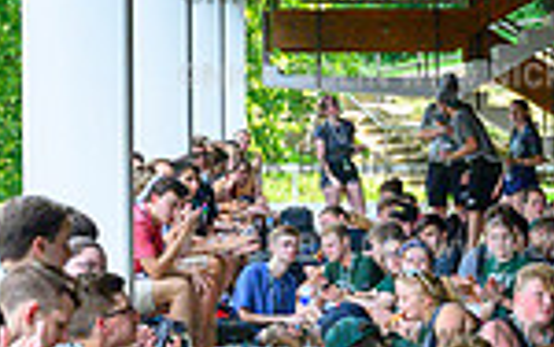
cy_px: 247
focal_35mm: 221
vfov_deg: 5.9
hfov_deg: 9.0
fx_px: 3339
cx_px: 1042
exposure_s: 1/1250
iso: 6400
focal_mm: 56
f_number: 5.6
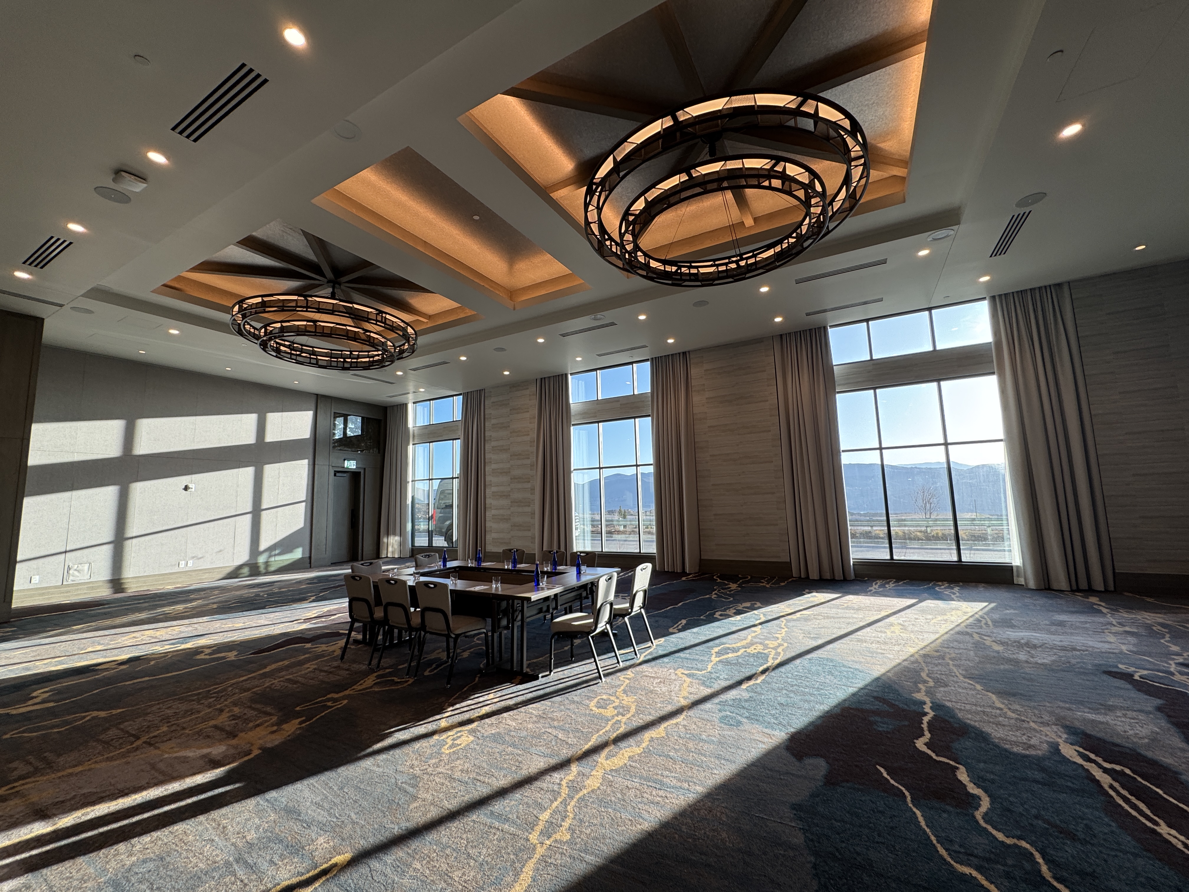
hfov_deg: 102.1
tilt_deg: +5.5
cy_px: 446
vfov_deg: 85.7
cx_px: 594
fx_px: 481
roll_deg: +0.6
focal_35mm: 14
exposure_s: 1/189
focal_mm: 2.22
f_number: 2.2
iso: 40
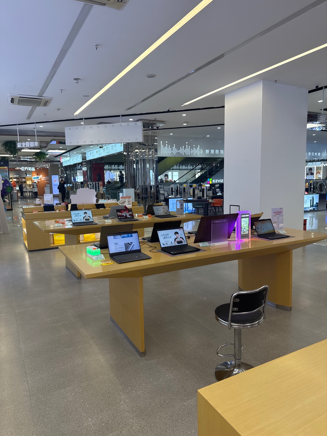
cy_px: 218
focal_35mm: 24
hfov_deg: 56.8
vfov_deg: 71.6
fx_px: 302
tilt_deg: -9.2
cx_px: 164
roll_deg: +0.7
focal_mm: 6.76
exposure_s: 1/100
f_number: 1.78
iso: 64
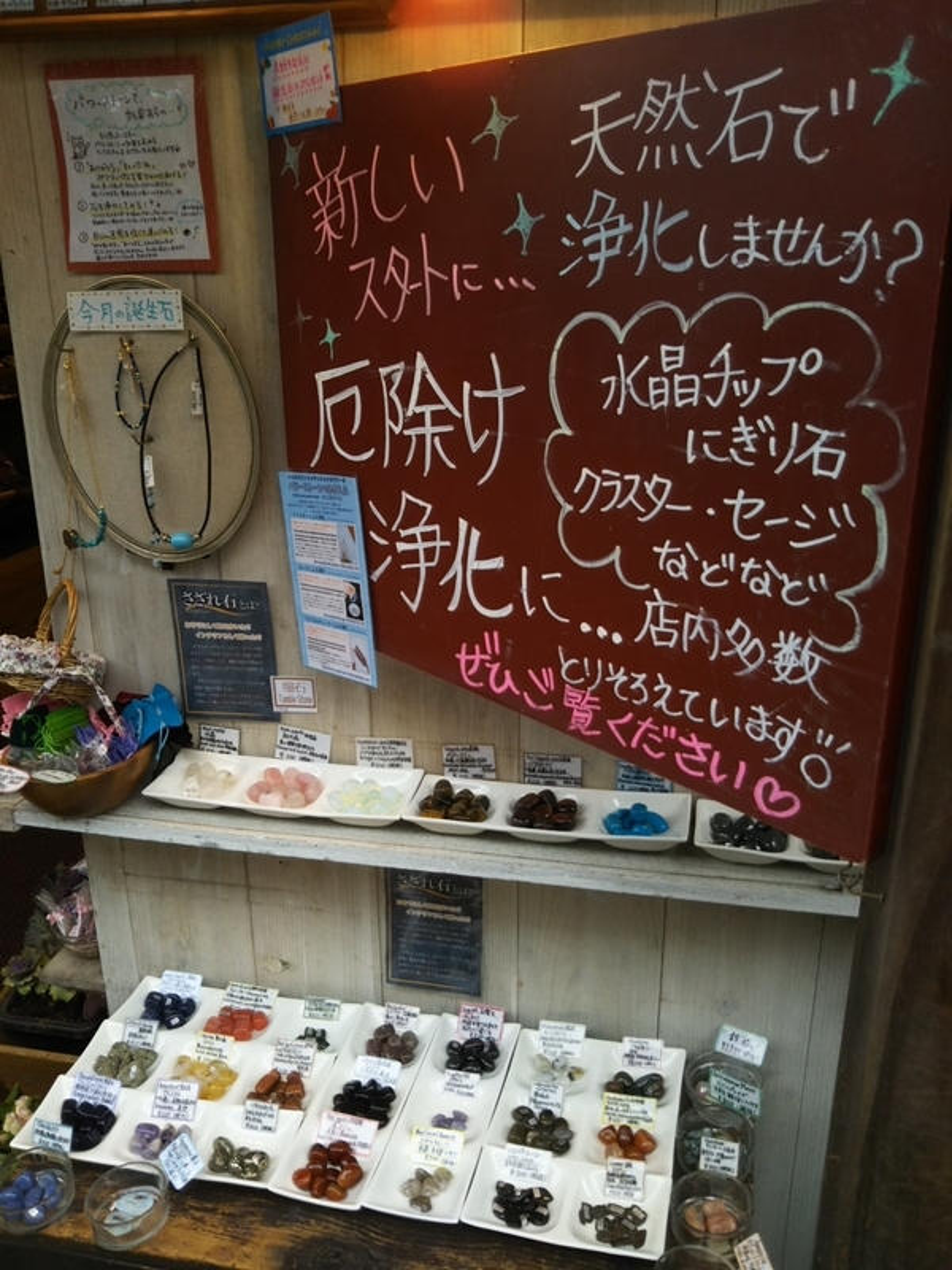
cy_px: 635
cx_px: 476
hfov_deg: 46.8
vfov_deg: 60.0
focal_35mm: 30
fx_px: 1100
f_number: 2.2
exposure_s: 1/128
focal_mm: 4
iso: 25
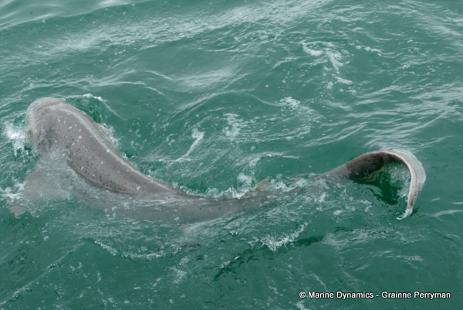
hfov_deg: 42.7
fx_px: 592
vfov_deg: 29.3
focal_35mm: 46
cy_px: 155
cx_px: 232
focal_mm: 16.74
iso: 125
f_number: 3.2
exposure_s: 1/320
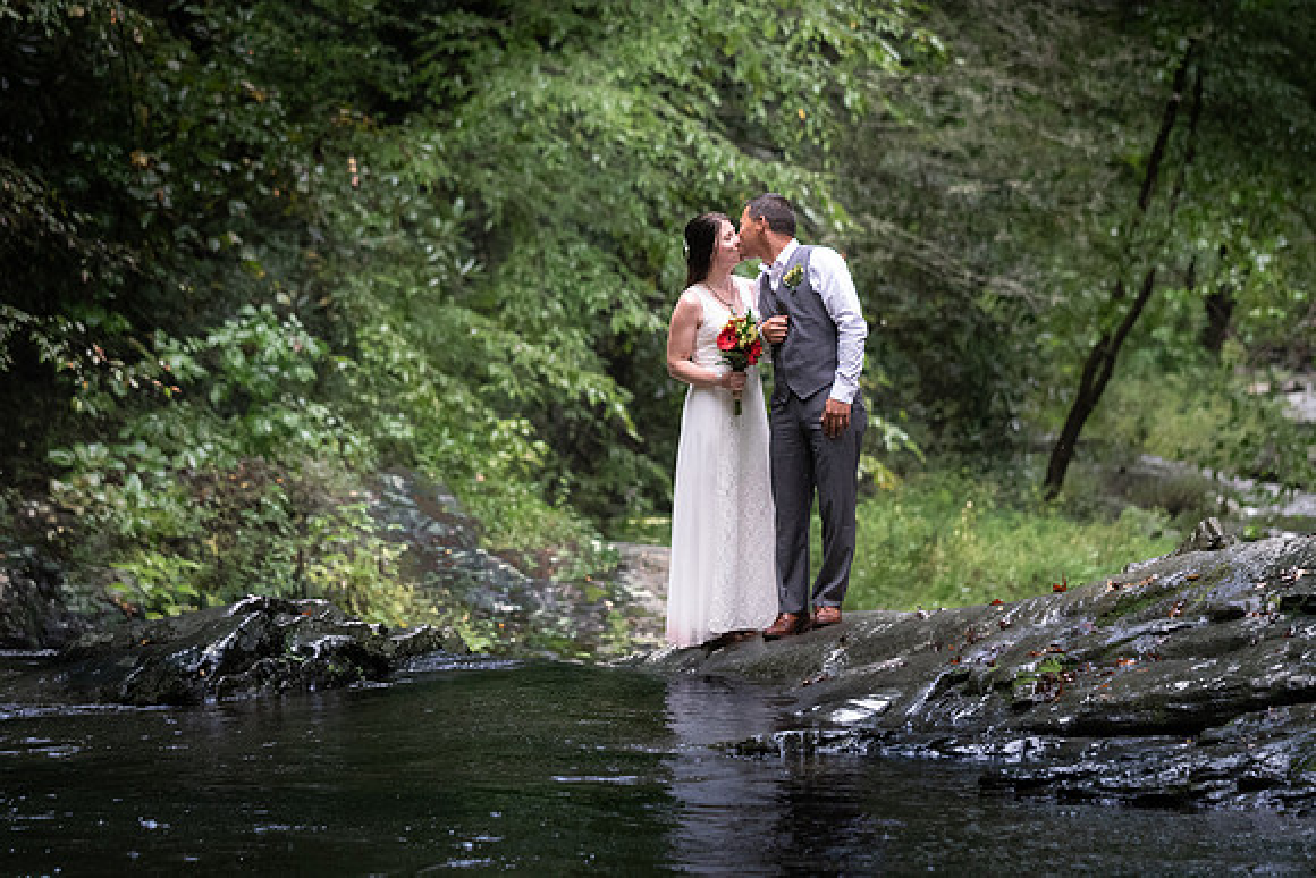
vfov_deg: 8.3
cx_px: 658
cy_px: 439
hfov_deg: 12.4
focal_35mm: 165
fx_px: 6033
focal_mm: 110
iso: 4000
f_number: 2.8
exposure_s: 1/1250
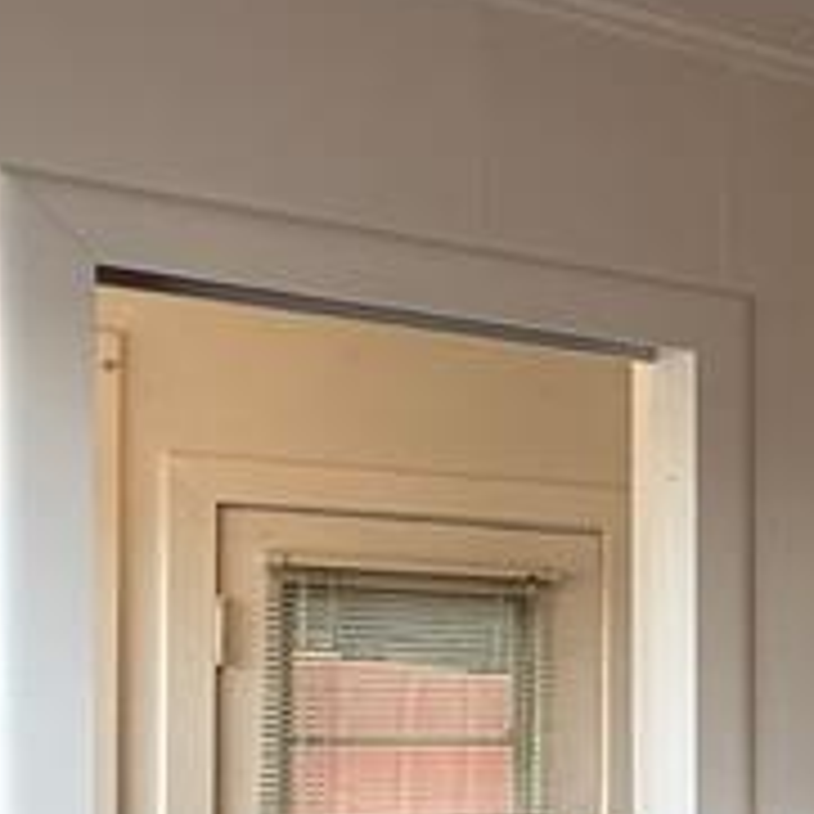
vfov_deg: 24.0
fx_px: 1862
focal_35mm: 70
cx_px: 1295
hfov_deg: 20.3
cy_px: 733
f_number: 2.2
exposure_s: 1/120
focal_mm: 2.22
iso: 125
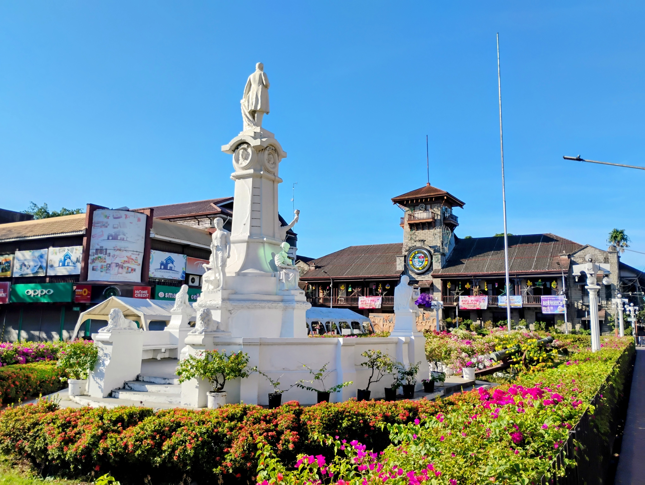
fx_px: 522
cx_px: 322
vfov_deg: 49.9
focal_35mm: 28
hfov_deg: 63.4
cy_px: 242
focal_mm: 4.26
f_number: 1.8
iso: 100
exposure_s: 1/873
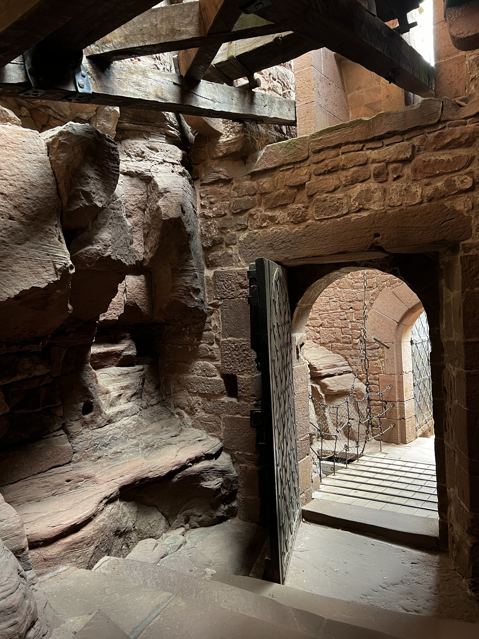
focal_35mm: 26
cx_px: 240
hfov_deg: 53.1
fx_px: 480
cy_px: 320
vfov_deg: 67.3
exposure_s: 1/60
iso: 200
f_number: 1.5
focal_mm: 5.7
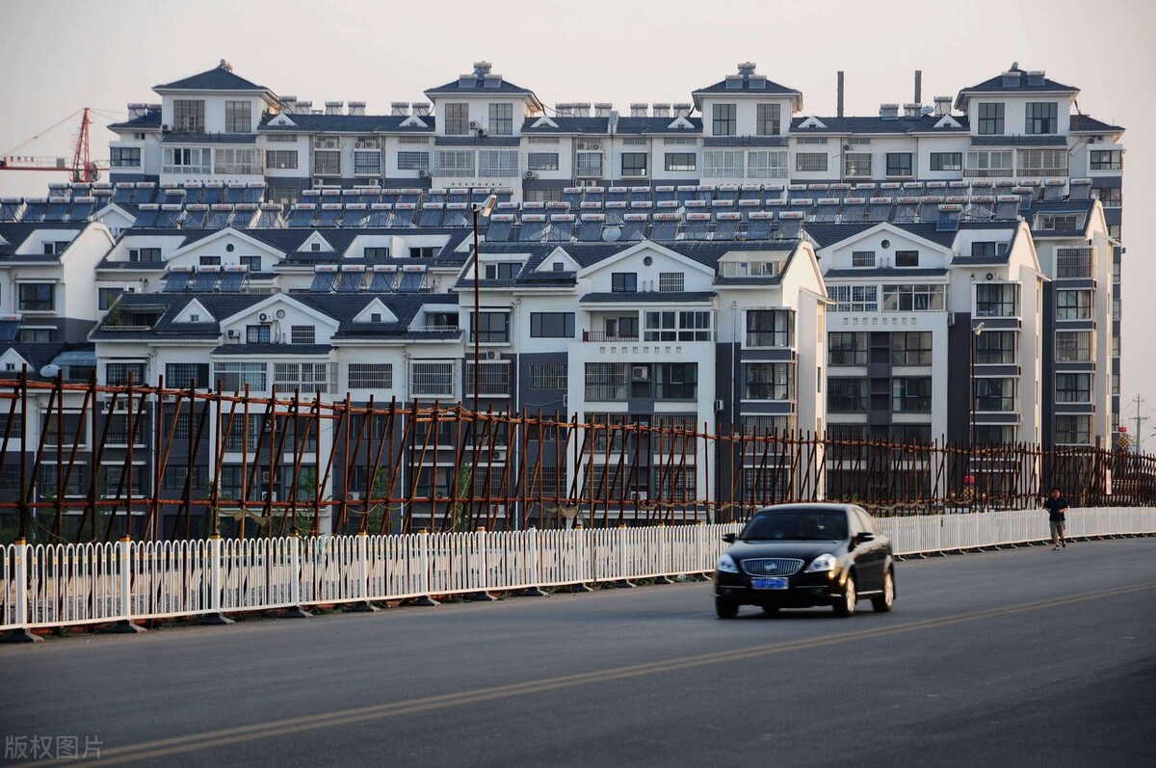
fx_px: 4089
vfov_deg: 10.7
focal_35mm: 128
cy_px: 384
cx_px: 578
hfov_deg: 16.1
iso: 200
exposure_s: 1/100
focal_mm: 85
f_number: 5.6
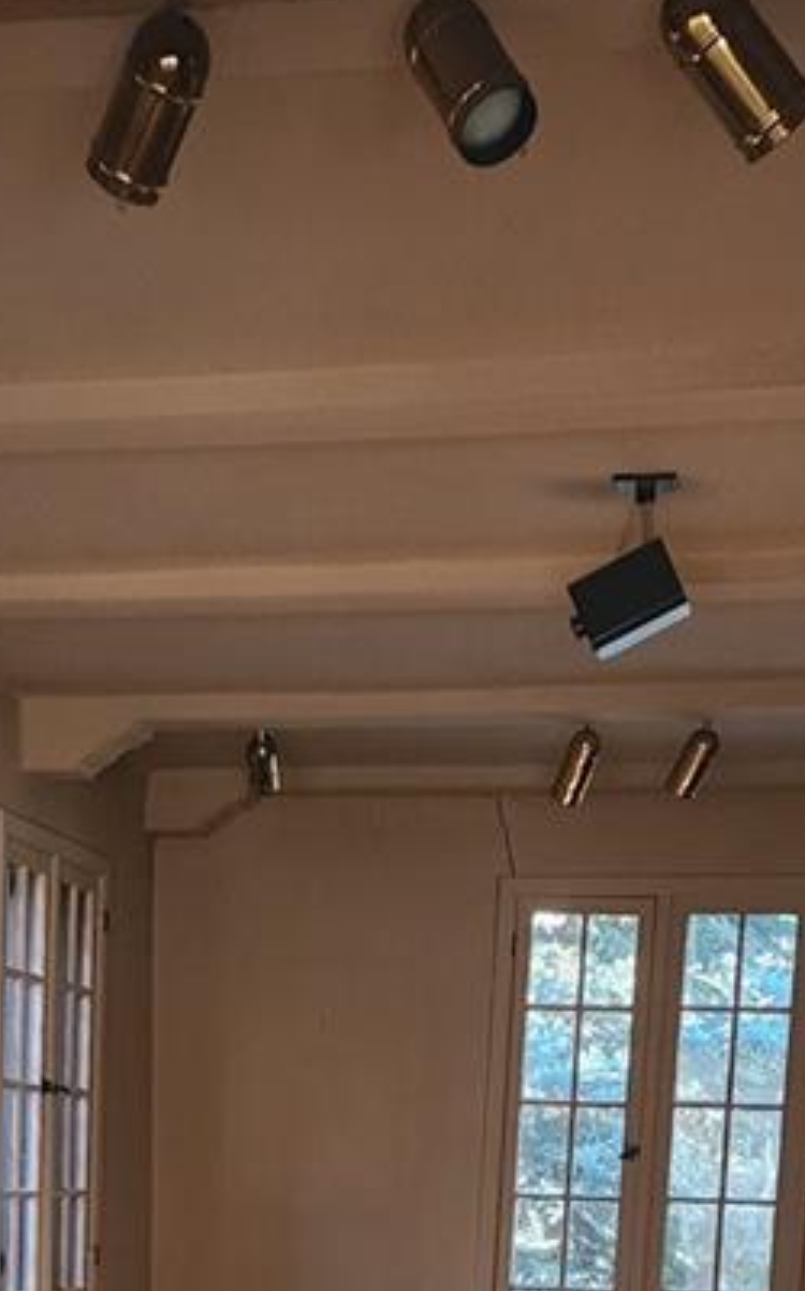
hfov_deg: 17.7
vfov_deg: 25.4
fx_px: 2567
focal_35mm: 73
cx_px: 216
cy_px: 1549
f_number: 1.8
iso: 250
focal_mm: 6.4
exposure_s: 1/120
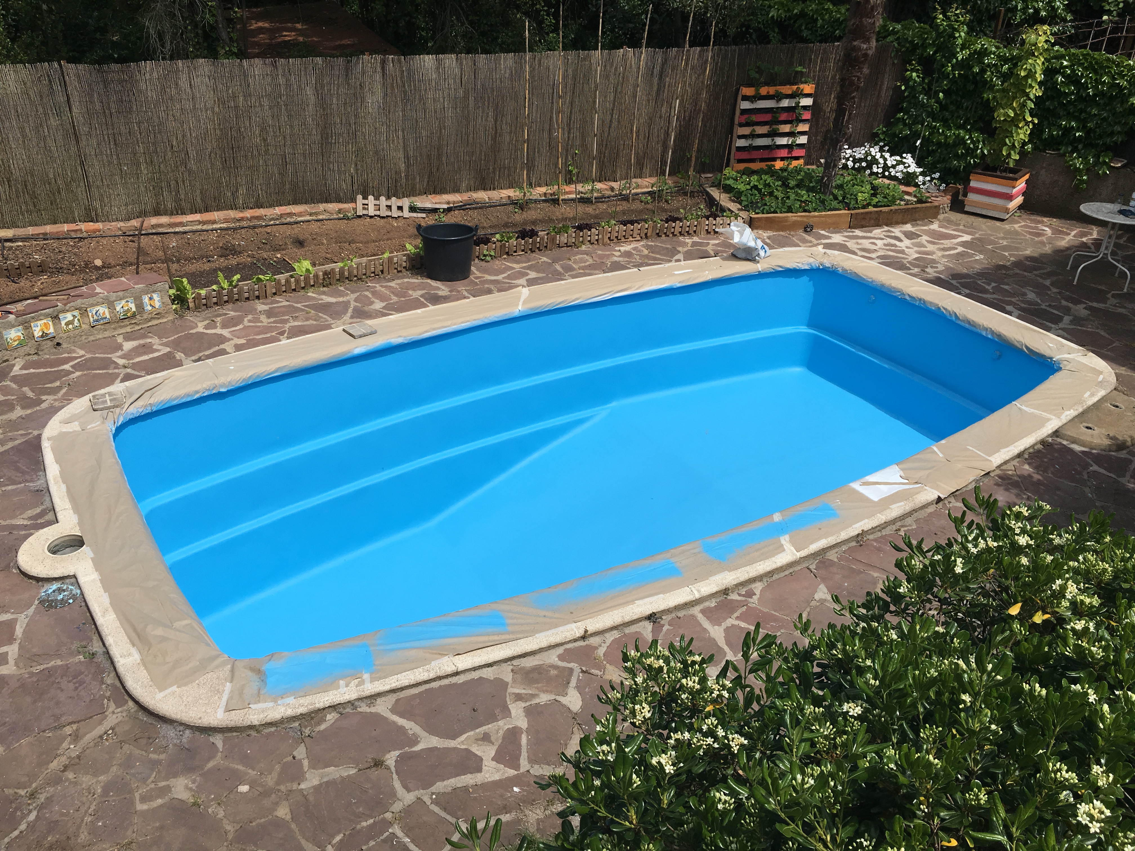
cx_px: 568
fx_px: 951
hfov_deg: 61.7
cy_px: 426
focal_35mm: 29
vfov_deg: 48.2
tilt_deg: -29.8
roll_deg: -3.2
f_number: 2.2
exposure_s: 1/2198
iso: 25
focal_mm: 4.15
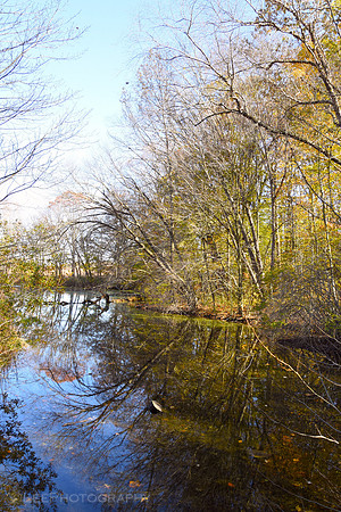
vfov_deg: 67.4
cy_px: 256
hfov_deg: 47.9
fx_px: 384
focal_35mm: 27
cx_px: 170
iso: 450
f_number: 8
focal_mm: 18
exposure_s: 1/125
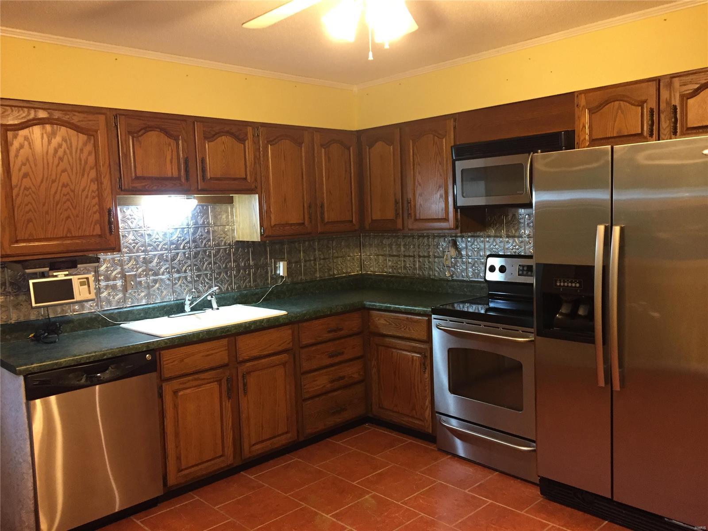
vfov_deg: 48.2
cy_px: 266
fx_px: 593
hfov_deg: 61.7
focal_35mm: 29
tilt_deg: -3.1
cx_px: 354
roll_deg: +2.4
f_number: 2.2
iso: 200
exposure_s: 1/30
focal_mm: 4.15
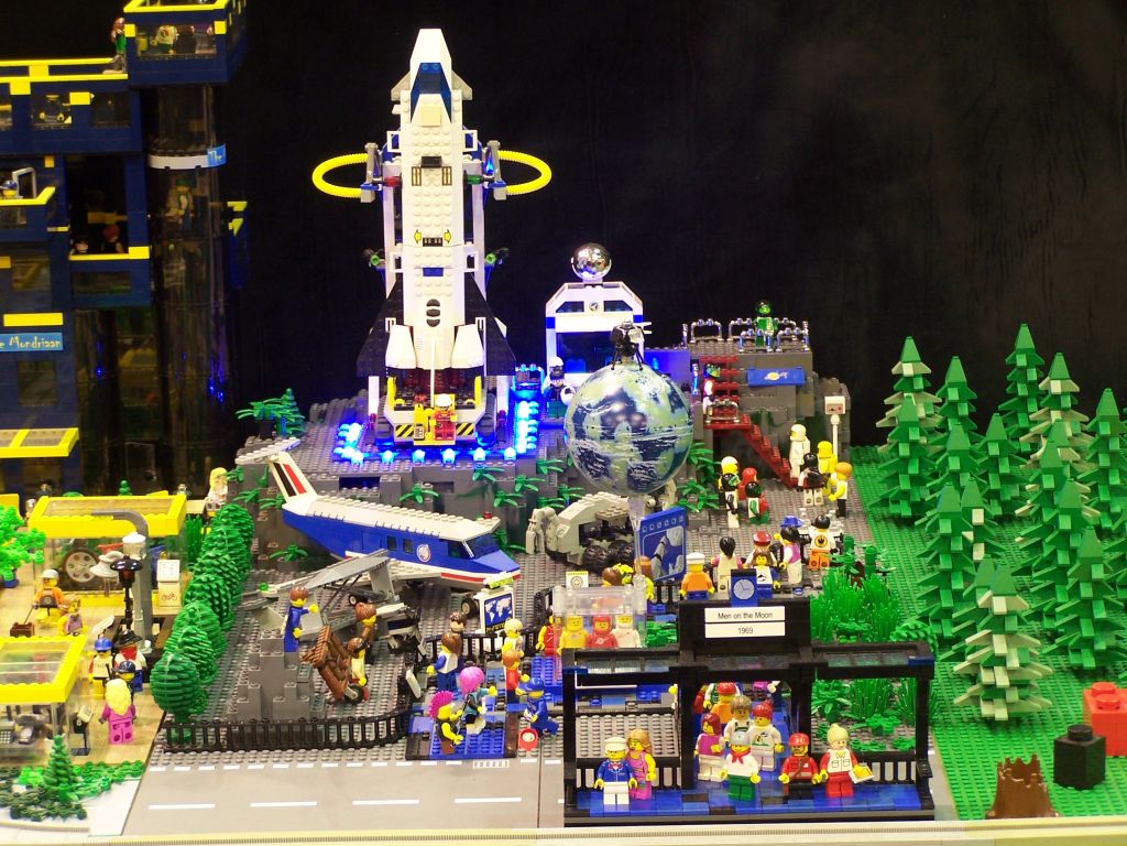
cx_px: 564
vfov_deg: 14.1
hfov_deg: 18.7
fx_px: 3419
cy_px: 423
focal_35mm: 105
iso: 80
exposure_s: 1/2
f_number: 3.2
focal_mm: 17.5
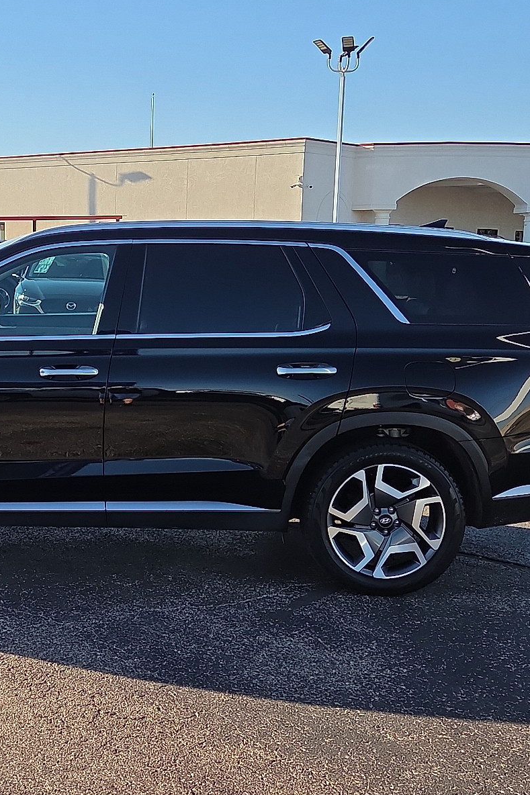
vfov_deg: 38.2
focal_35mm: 52
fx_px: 1149
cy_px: 396
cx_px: 111
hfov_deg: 25.6
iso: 25
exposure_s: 1/1000
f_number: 1.8
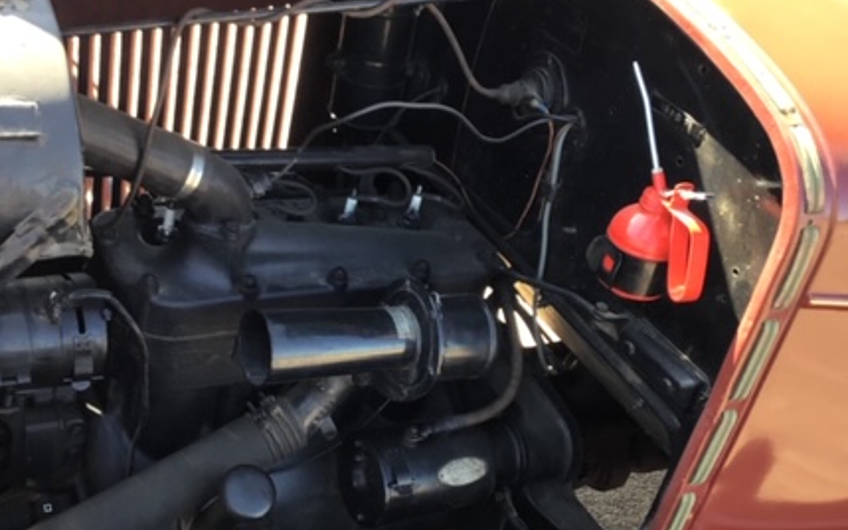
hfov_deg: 41.0
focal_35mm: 49
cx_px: 374
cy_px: 291
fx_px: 1132
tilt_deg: -33.2
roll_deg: -13.7
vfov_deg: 26.3
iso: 40
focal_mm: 3.3
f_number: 2.4
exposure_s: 1/100
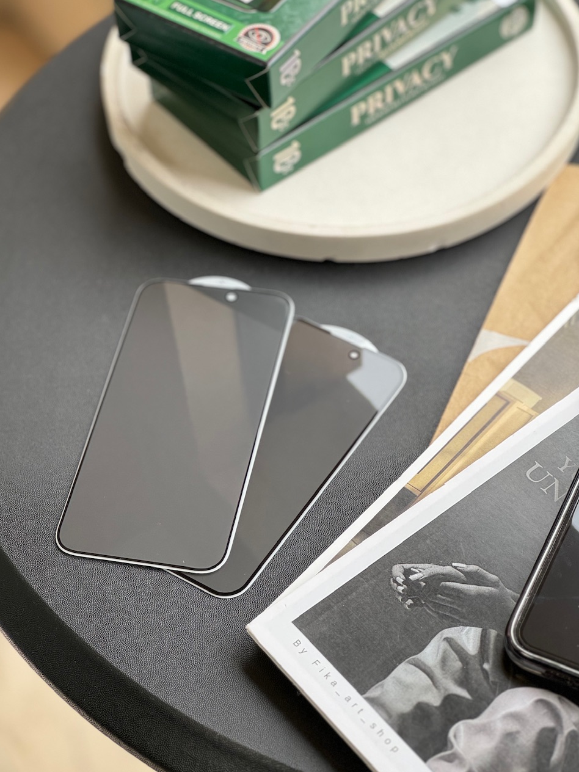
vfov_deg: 25.0
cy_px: 389
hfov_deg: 18.9
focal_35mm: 78
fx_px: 1740
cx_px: 288
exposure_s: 1/99
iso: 125
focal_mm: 9
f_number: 2.8
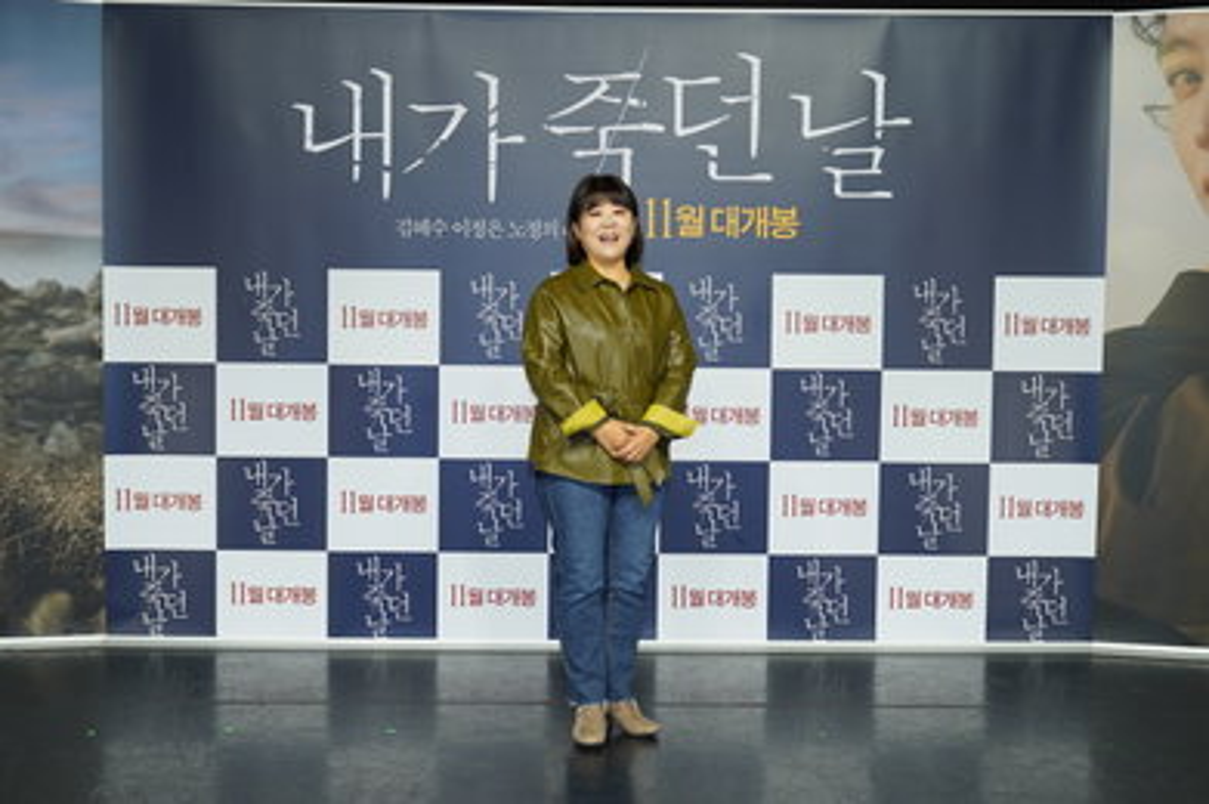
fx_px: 1376
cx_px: 604
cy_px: 402
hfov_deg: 47.4
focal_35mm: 41
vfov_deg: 32.6
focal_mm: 41
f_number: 4
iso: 400
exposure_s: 1/250
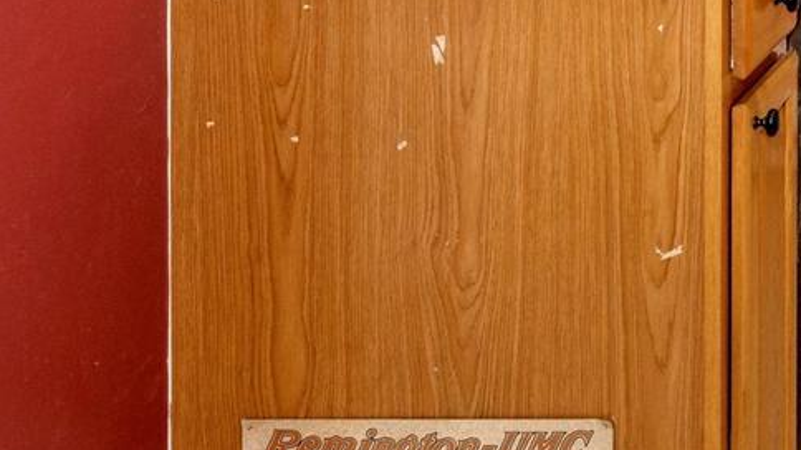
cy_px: -256
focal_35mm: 62
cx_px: 1137
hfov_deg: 26.5
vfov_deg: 17.2
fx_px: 1317
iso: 160
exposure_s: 1/60
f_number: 8
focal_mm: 14
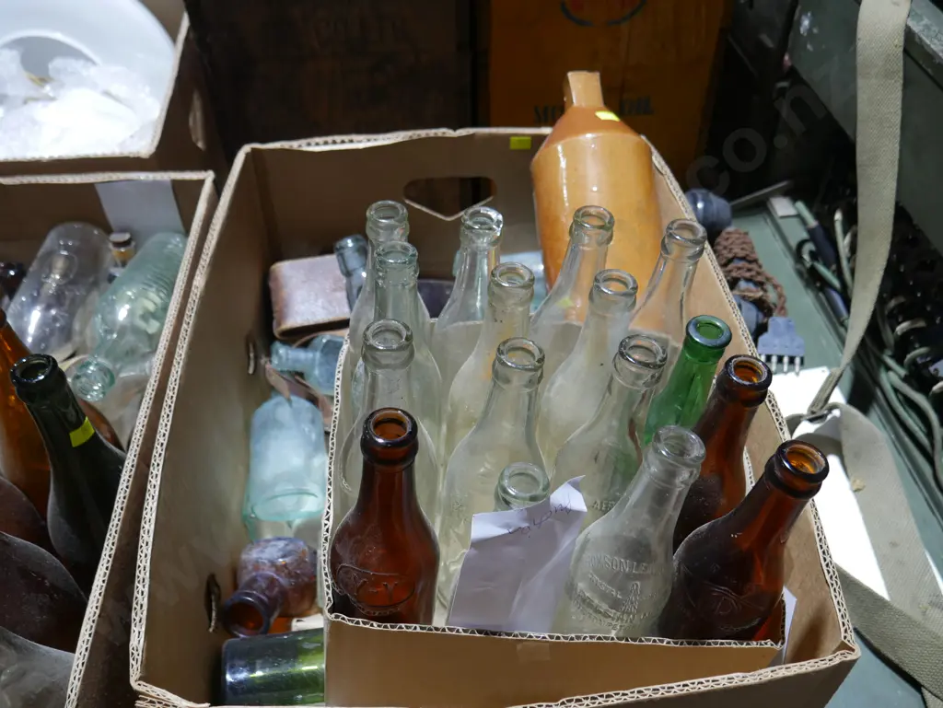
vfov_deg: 46.8
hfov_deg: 59.9
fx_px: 818
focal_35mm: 30
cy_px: 354
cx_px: 472
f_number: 3.6
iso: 400
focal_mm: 15
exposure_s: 1/60
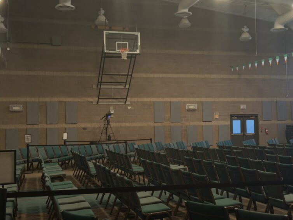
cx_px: 149
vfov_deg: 29.7
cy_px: 112
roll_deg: +2.0
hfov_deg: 38.9
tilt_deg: +2.0
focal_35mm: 49
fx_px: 415
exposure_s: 1/20
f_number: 1.78
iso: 800
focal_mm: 6.76
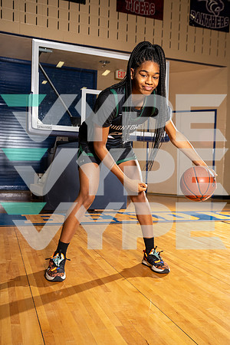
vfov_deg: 54.4
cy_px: 172
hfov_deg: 37.9
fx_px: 335
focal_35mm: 35
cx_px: 115
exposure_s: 1/250
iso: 400
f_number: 5.6
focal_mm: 35
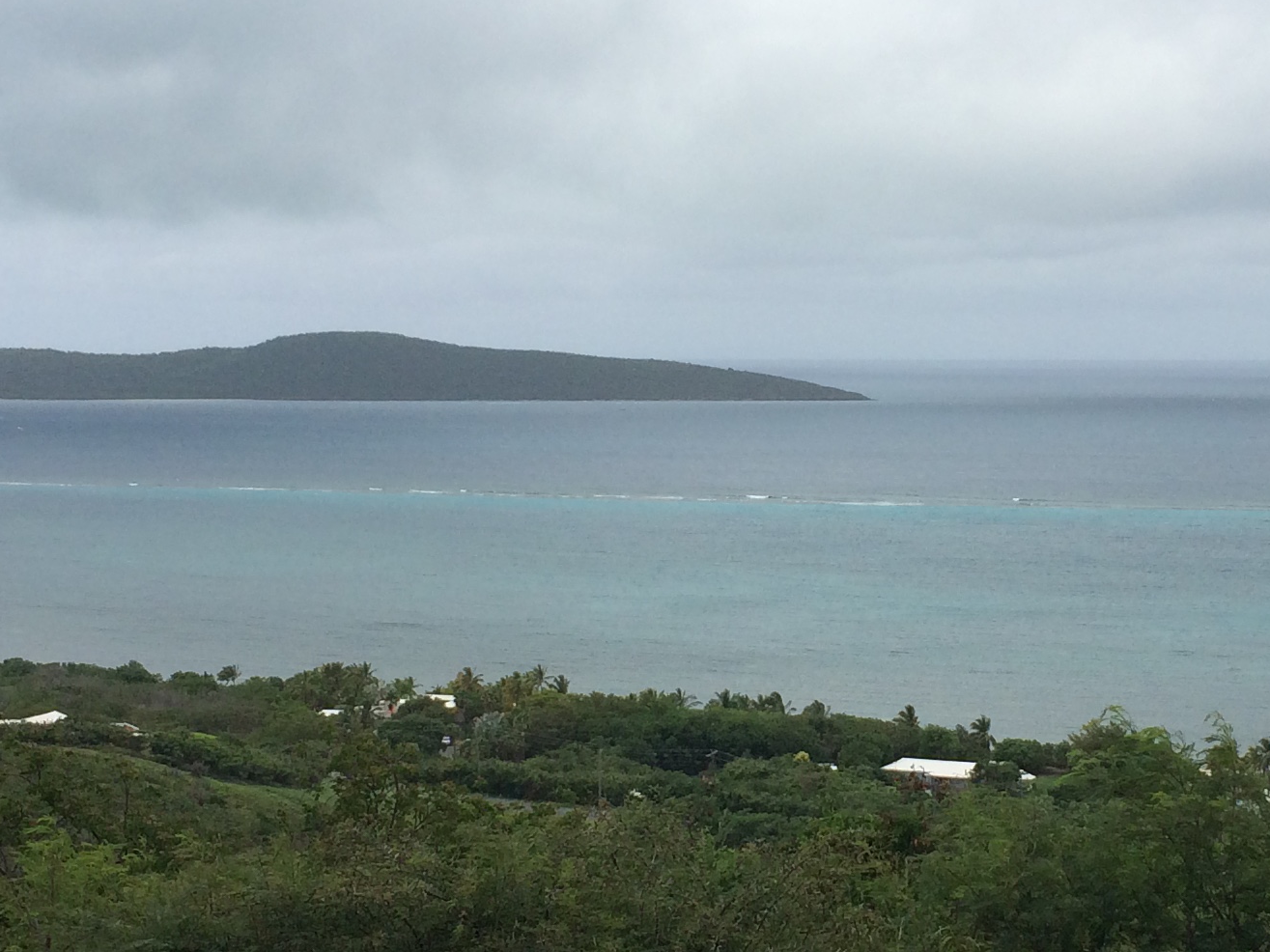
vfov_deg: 20.4
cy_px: 467
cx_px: 863
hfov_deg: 26.9
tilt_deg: -4.5
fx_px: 2641
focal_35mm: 72
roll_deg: -1.0
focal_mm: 4.15
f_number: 2.2
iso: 32
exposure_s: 1/3425
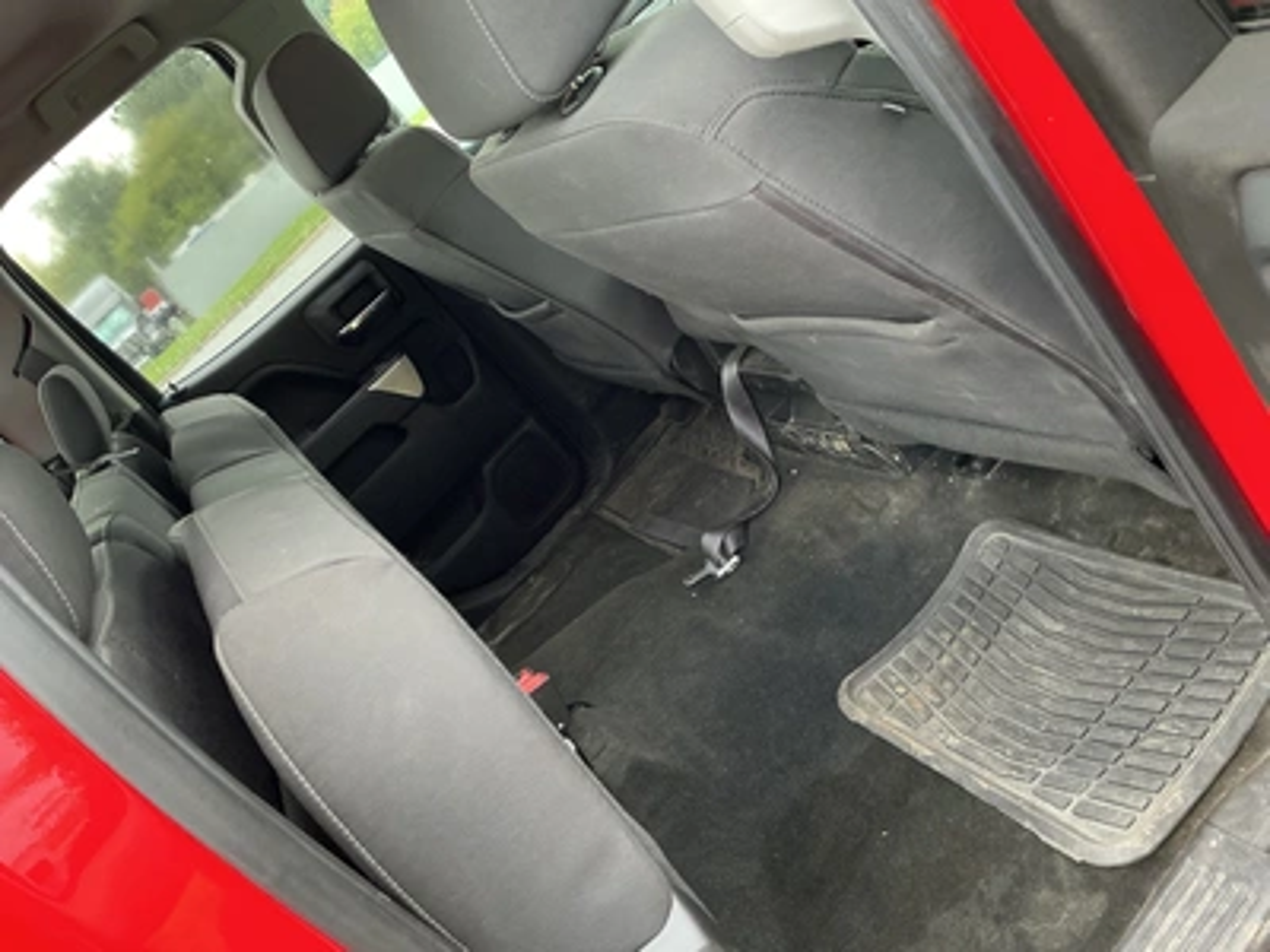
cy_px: 476
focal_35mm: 28
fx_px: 1027
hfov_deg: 63.4
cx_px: 635
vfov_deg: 49.7
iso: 200
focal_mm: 3
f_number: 1.8
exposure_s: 1/60
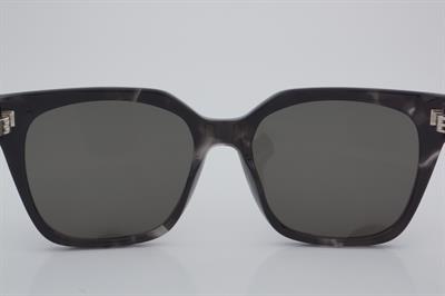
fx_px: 926
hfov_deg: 27.0
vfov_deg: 18.2
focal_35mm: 75
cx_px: 222
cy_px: 148
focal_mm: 50
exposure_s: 1/4
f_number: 32
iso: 100
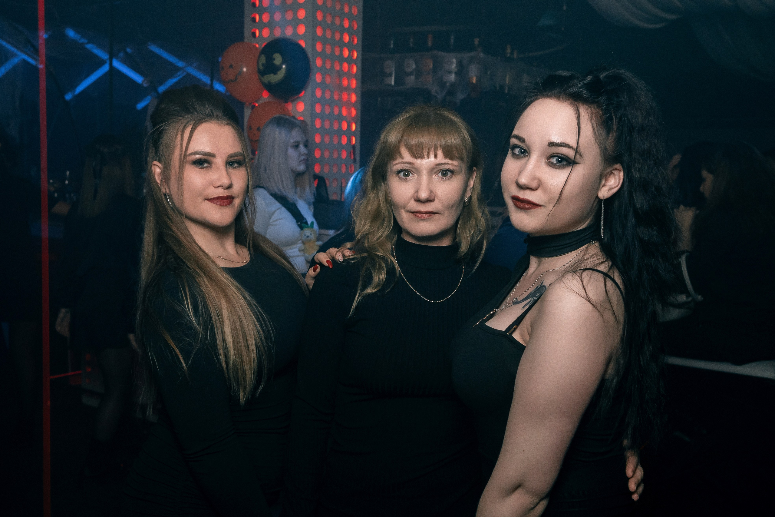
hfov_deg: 53.1
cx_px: 388
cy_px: 258
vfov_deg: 36.9
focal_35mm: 36
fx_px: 775
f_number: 5
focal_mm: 24
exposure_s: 1/160
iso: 640
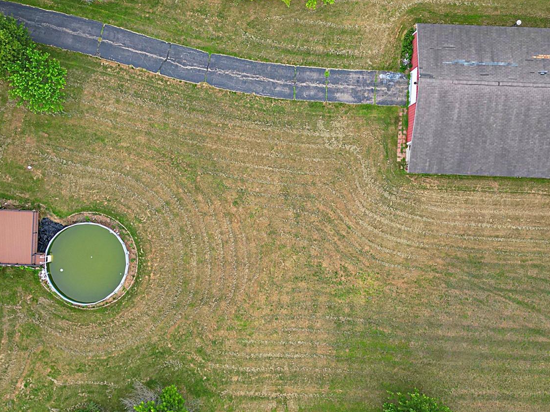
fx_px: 699
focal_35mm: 44
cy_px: 208
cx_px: 250
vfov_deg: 32.9
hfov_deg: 42.9
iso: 100
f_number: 1.7
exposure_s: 1/400
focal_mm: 6.7
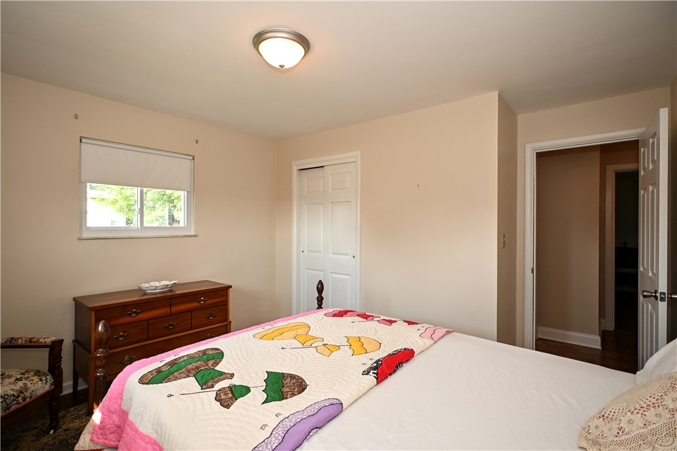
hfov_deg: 90.0
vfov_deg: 67.4
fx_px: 338
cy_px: 226
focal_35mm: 18
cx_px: 338
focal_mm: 12
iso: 200
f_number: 4.5
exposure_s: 1/80
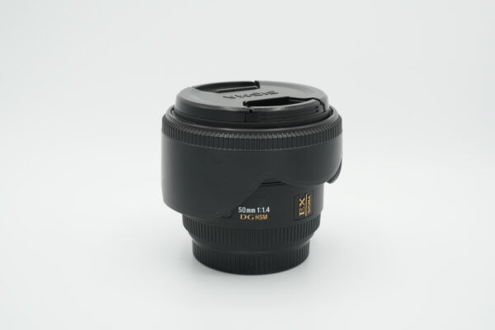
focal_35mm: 56
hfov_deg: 35.9
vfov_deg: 24.4
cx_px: 248
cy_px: 165
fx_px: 763
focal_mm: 37
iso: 320
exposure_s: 1/60
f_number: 14
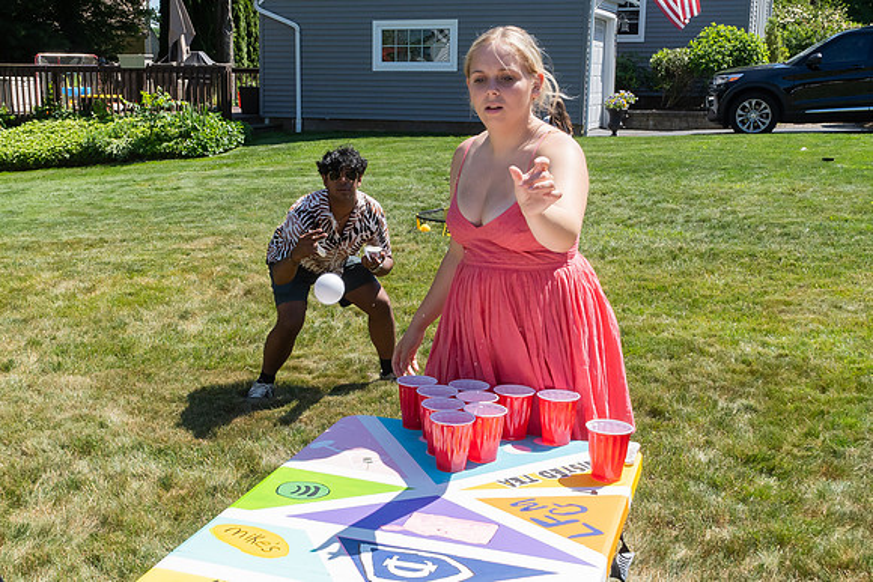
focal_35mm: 44
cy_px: 301
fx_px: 1055
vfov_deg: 30.9
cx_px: 390
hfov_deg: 44.9
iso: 640
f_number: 8
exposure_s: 1/1000
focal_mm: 20
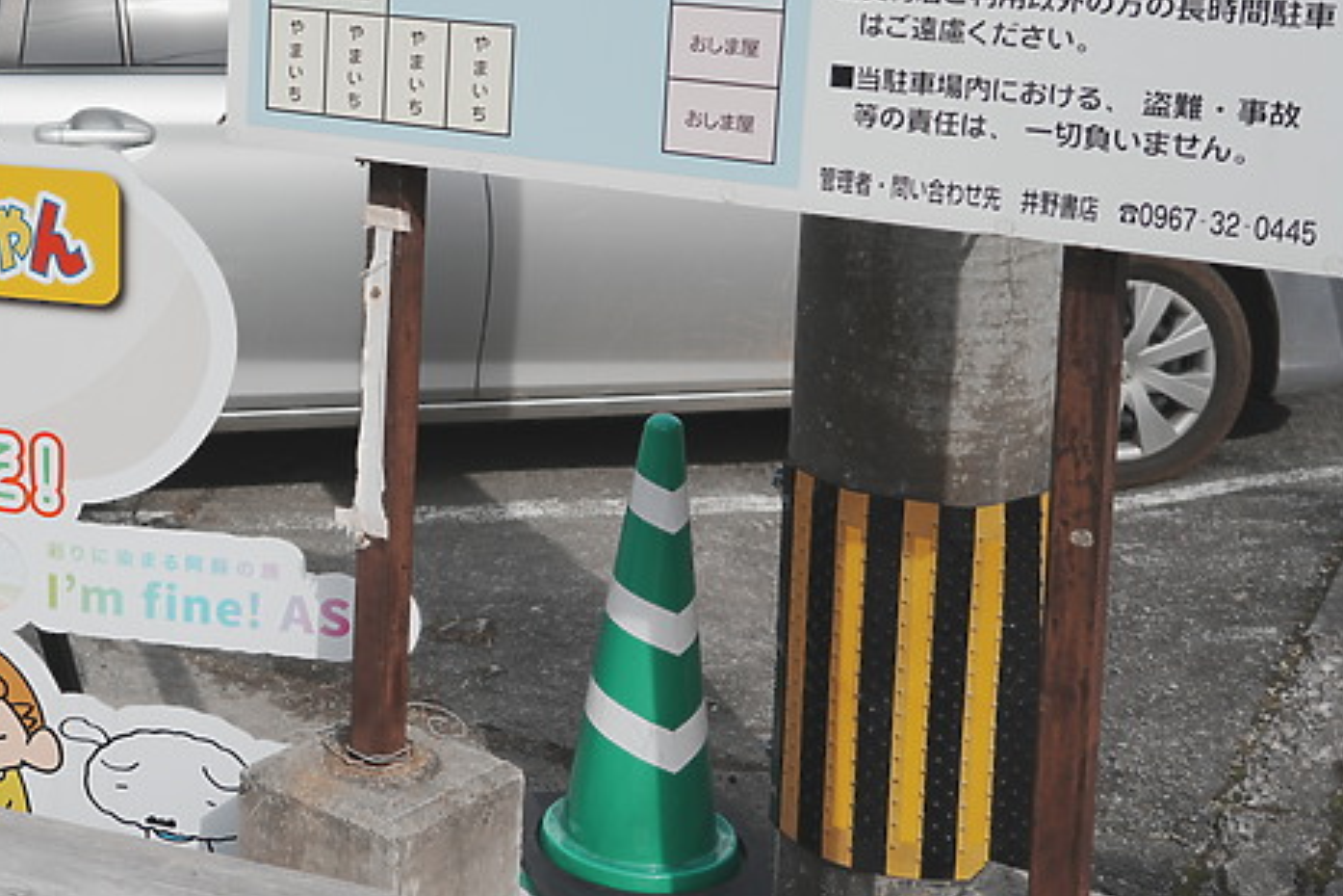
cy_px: 237
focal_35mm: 57
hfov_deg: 33.8
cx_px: 234
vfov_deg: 23.6
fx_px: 2126
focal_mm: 34
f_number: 4
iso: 100
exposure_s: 1/1600
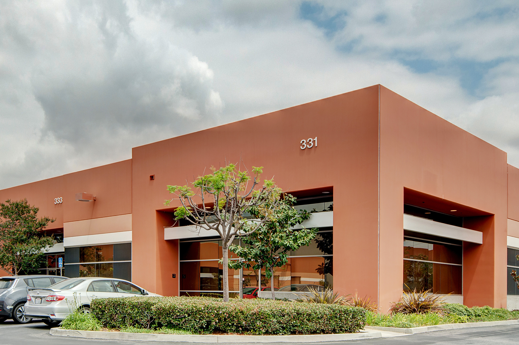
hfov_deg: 49.3
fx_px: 561
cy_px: 189
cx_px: 203
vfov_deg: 34.1
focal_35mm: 39
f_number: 11
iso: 200
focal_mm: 20
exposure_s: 1/320
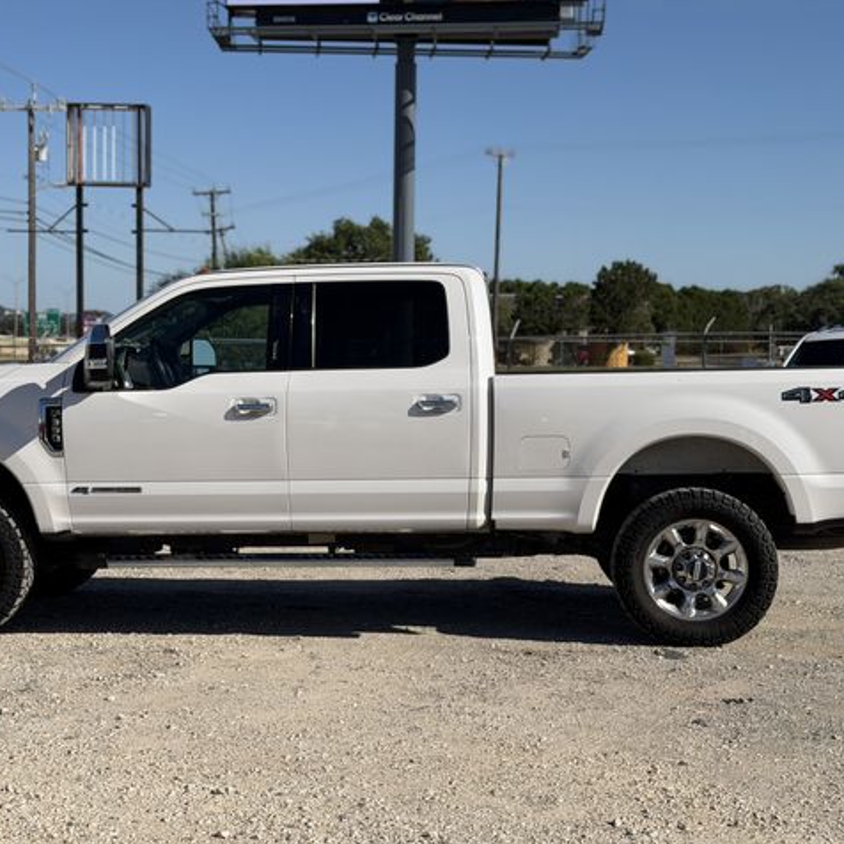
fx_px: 1572
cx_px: 379
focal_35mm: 57
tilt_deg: -3.6
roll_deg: -0.9
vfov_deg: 30.0
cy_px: 424
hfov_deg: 30.0
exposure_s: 1/8772
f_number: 1.78
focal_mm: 6.76
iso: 64
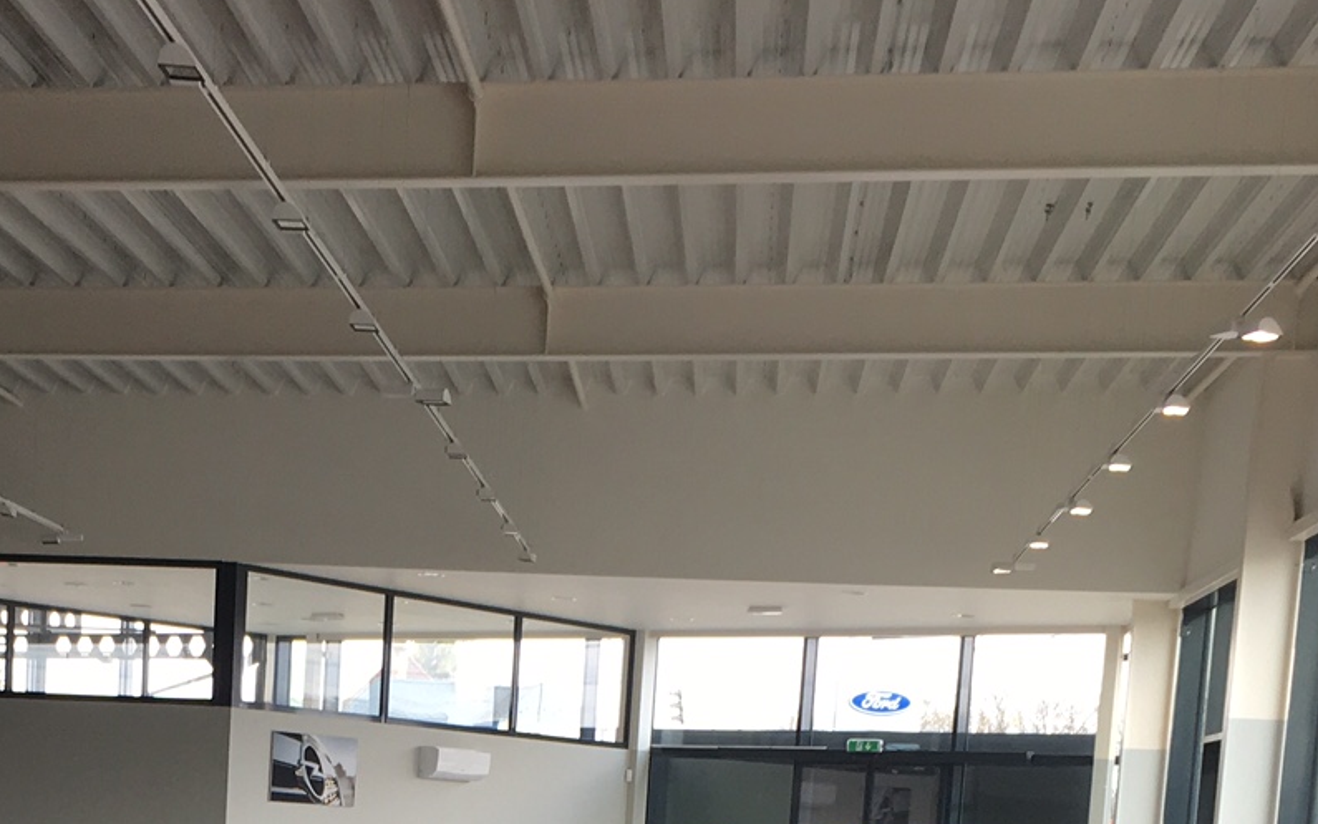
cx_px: 285
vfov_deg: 15.5
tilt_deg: -5.5
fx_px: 2802
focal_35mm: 78
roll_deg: -3.0
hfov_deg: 26.0
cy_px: 1222
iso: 25
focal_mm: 4.15
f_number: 2.2
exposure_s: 1/100
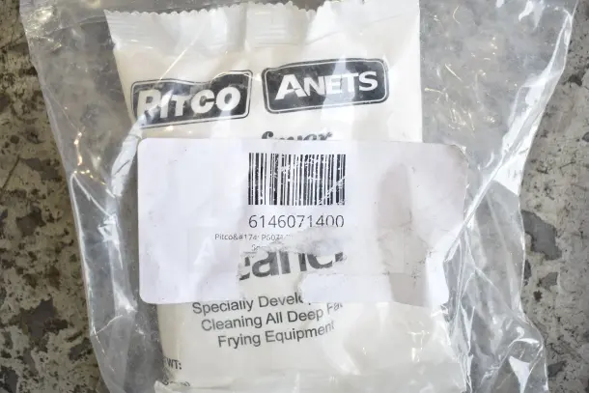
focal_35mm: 42
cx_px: 294
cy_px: 196
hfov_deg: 46.4
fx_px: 687
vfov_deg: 31.9
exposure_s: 1/100
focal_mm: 28
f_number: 5
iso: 200
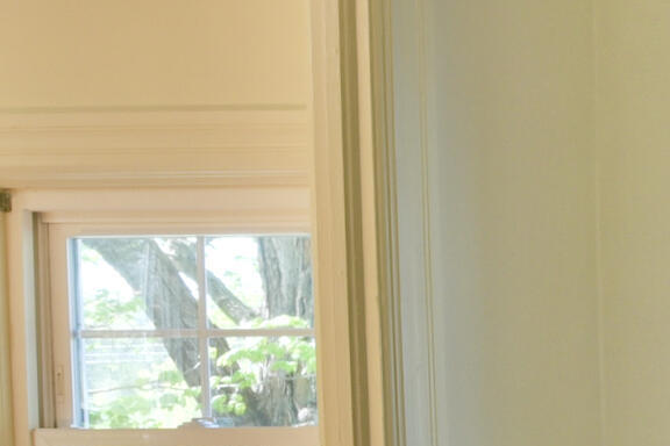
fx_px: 1359
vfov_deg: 18.0
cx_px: 1382
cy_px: 493
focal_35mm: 73
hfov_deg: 17.8
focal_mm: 14
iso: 800
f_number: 10
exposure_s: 1/20
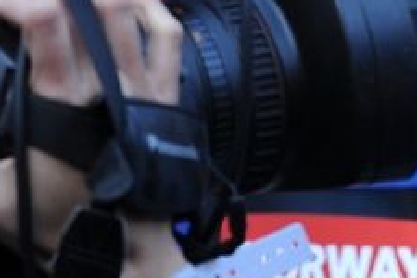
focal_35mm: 319
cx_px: 686
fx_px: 3695
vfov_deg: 4.3
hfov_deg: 6.4
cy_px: 78
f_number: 4.5
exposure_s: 1/250
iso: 500
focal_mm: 70
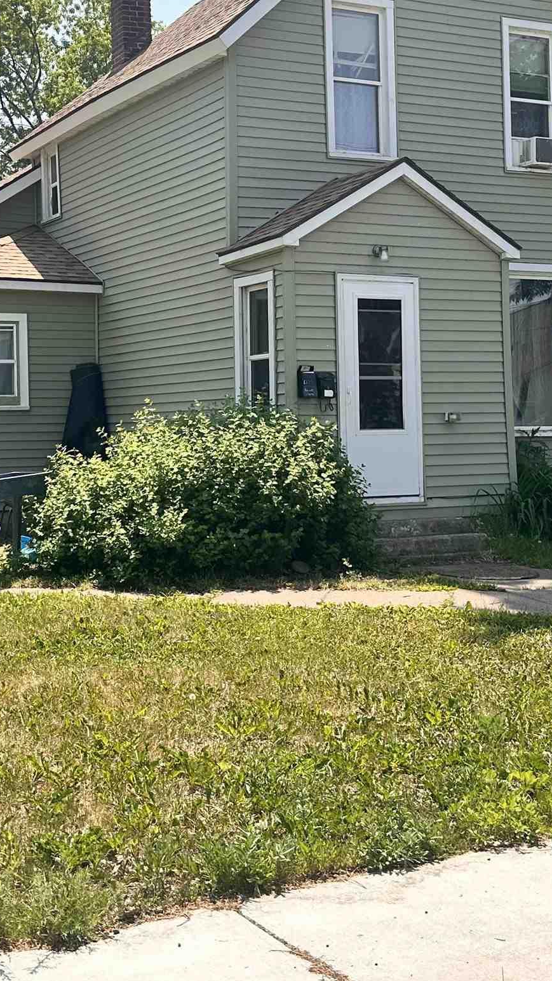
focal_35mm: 52
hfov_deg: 23.0
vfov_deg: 39.5
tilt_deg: +1.9
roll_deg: +1.0
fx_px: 1353
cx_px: 225
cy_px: 356
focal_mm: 6.86
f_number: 1.78
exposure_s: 1/3356
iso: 80
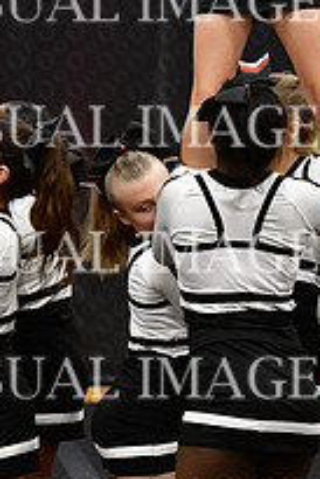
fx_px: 6216
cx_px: 321
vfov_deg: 4.4
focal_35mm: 467
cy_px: 189
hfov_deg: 2.9
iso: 4000
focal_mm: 110
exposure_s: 1/400
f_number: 4
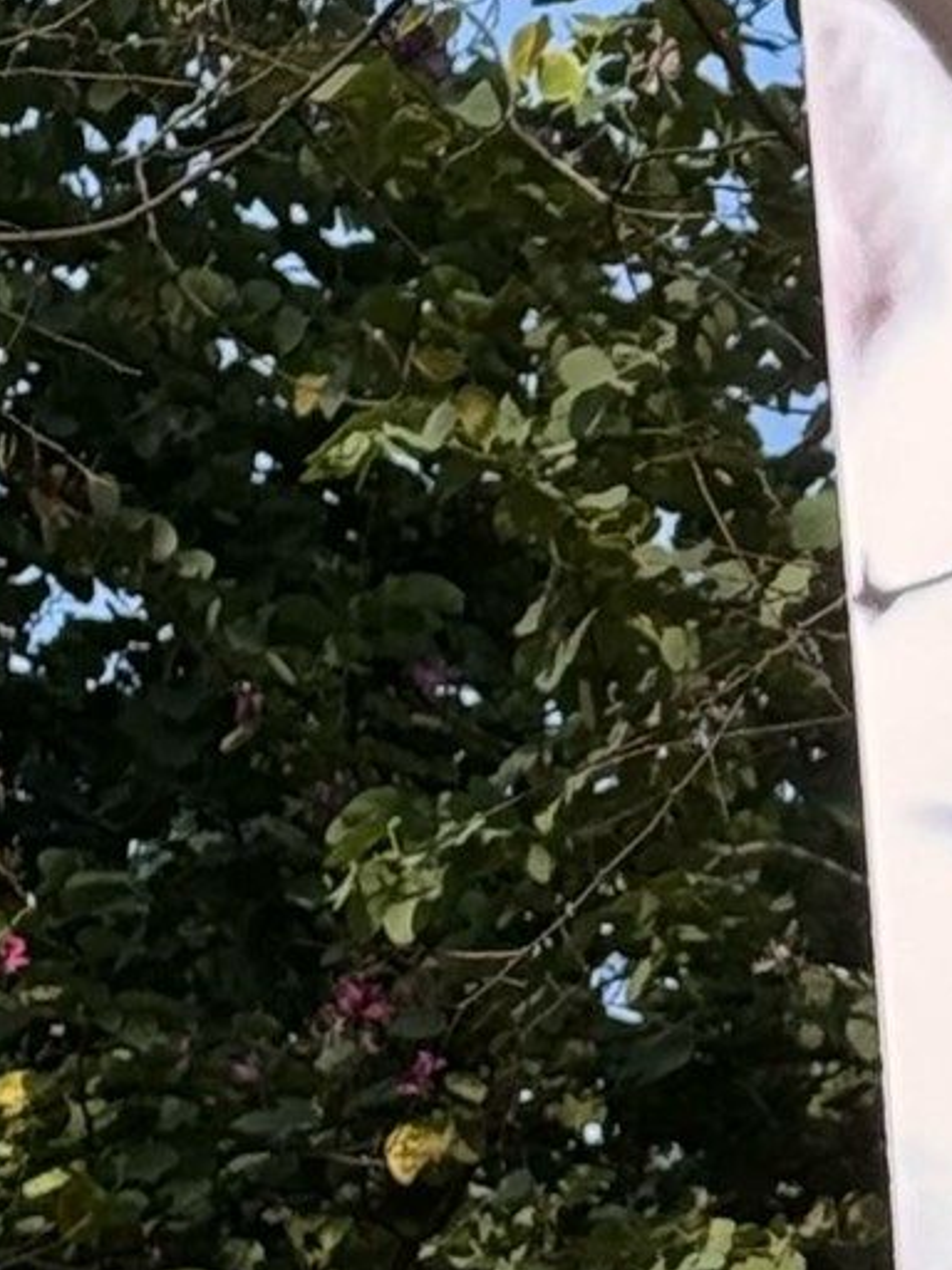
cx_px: 2333
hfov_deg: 5.6
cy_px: 1029
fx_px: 9387
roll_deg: -3.1
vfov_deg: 7.7
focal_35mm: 256
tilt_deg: +13.7
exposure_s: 1/2959
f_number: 1.78
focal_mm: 6.86
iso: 64
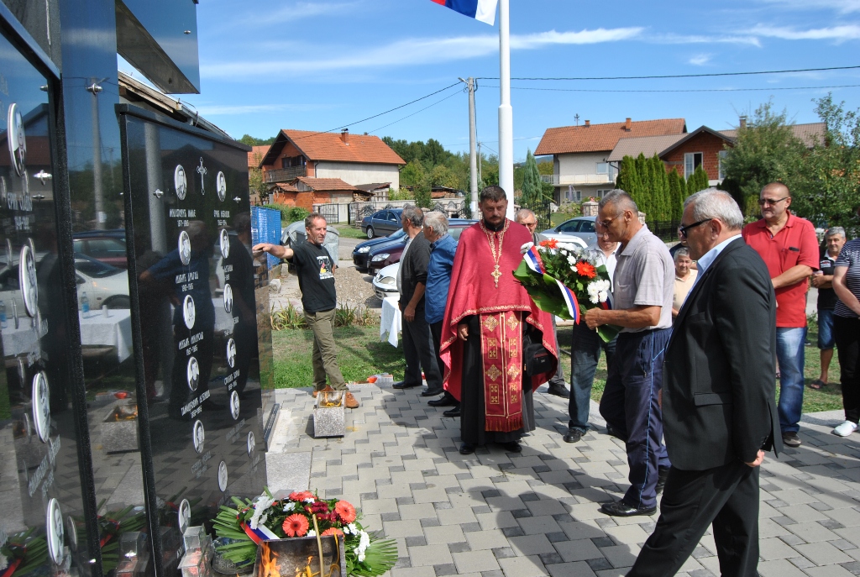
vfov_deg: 48.1
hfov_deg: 67.3
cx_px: 430
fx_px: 646
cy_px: 288
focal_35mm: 27
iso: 100
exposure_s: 1/200
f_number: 7.1
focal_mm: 18
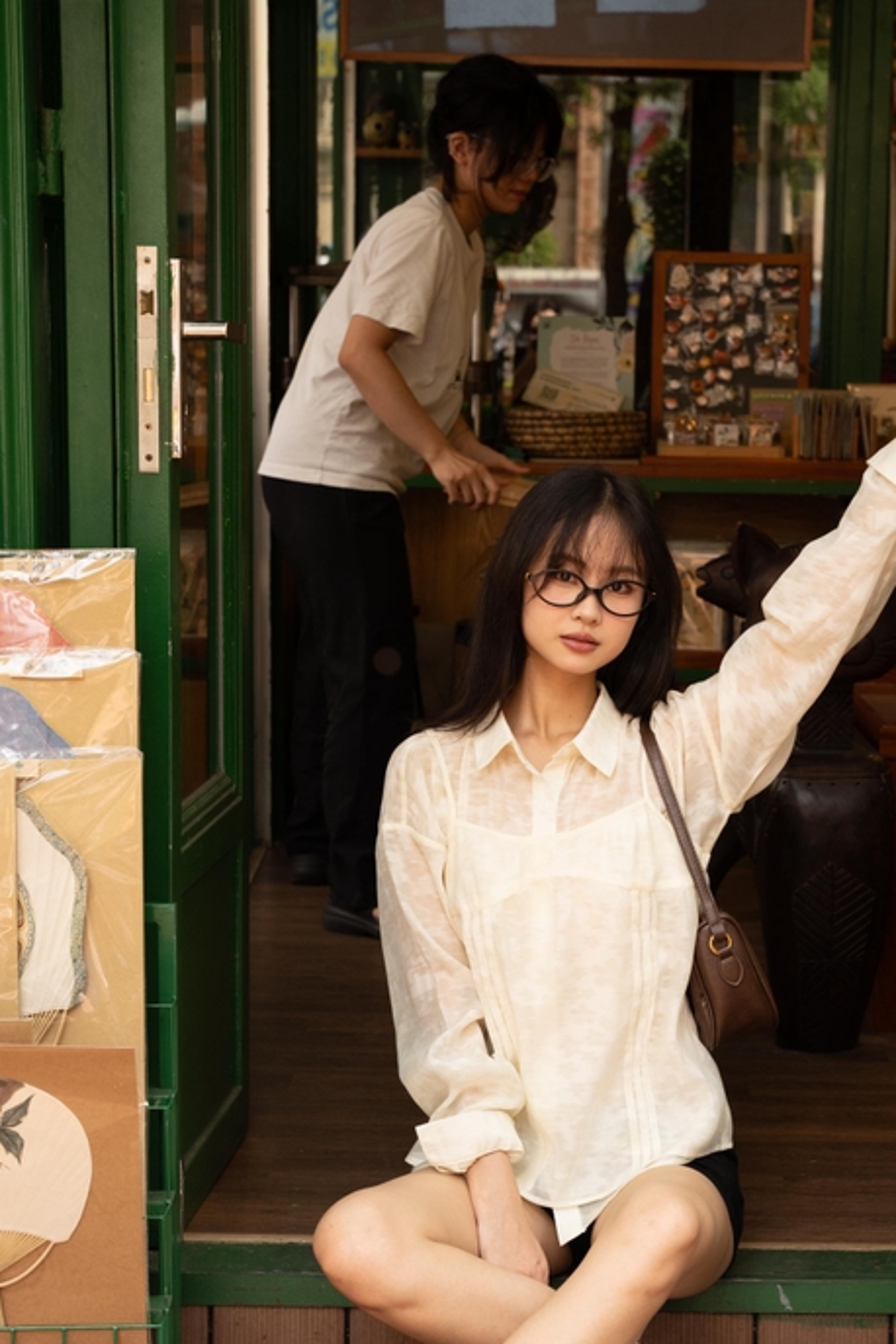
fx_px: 2887
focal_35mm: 77
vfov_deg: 26.2
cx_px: 566
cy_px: 783
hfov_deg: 17.6
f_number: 5
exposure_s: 1/200
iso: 500
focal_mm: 51.9
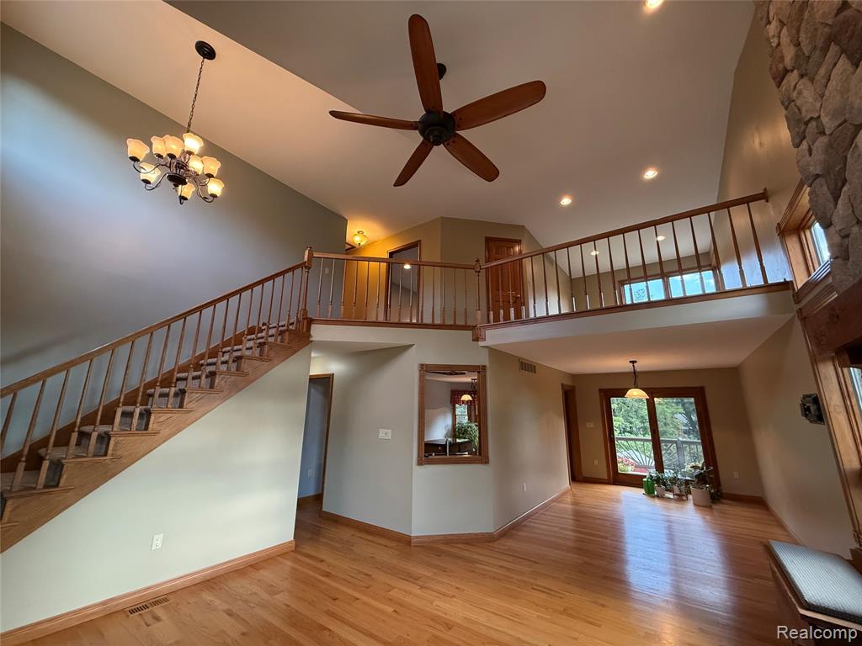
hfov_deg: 102.1
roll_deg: -0.7
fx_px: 349
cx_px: 431
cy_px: 323
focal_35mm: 14
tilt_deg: +14.2
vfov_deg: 85.7
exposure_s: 1/120
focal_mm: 2.22
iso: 500
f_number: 2.2
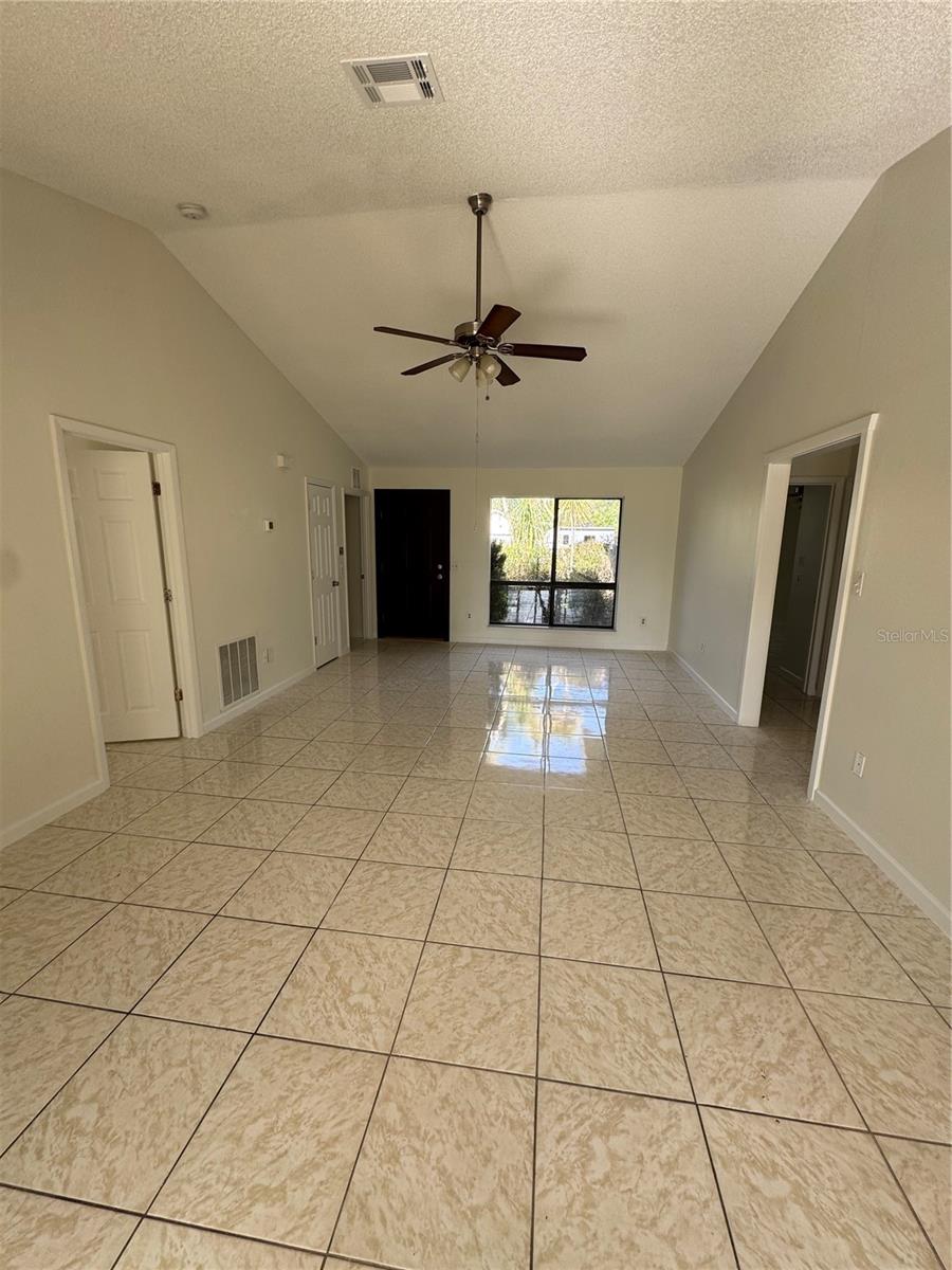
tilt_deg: -10.0
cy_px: 635
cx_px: 476
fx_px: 513
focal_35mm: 14
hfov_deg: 85.7
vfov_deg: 102.1
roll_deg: -0.4
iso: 40
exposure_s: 1/106
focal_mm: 2.22
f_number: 2.2
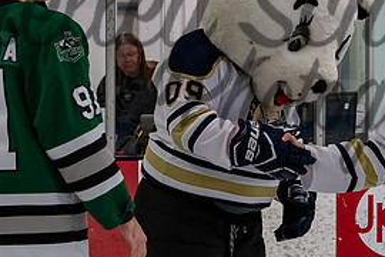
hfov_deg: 14.4
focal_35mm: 142
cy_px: 117
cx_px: 285
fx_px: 1518
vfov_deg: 9.7
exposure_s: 1/250
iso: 1250
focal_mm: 38
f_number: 4
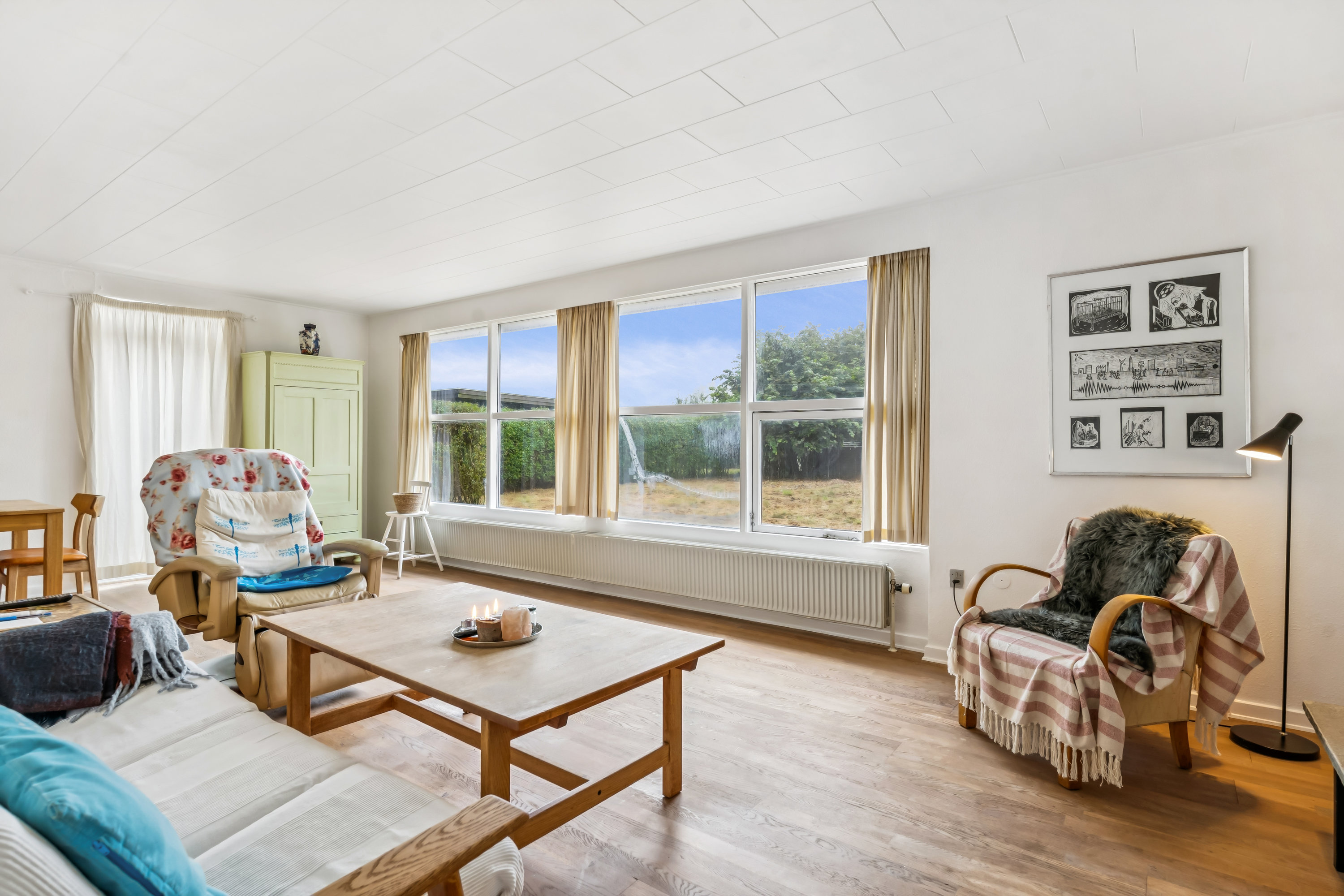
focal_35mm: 18
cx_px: 672
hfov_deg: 88.4
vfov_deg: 65.9
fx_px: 691
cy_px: 448
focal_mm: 18.5
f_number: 8
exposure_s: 1/15
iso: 200
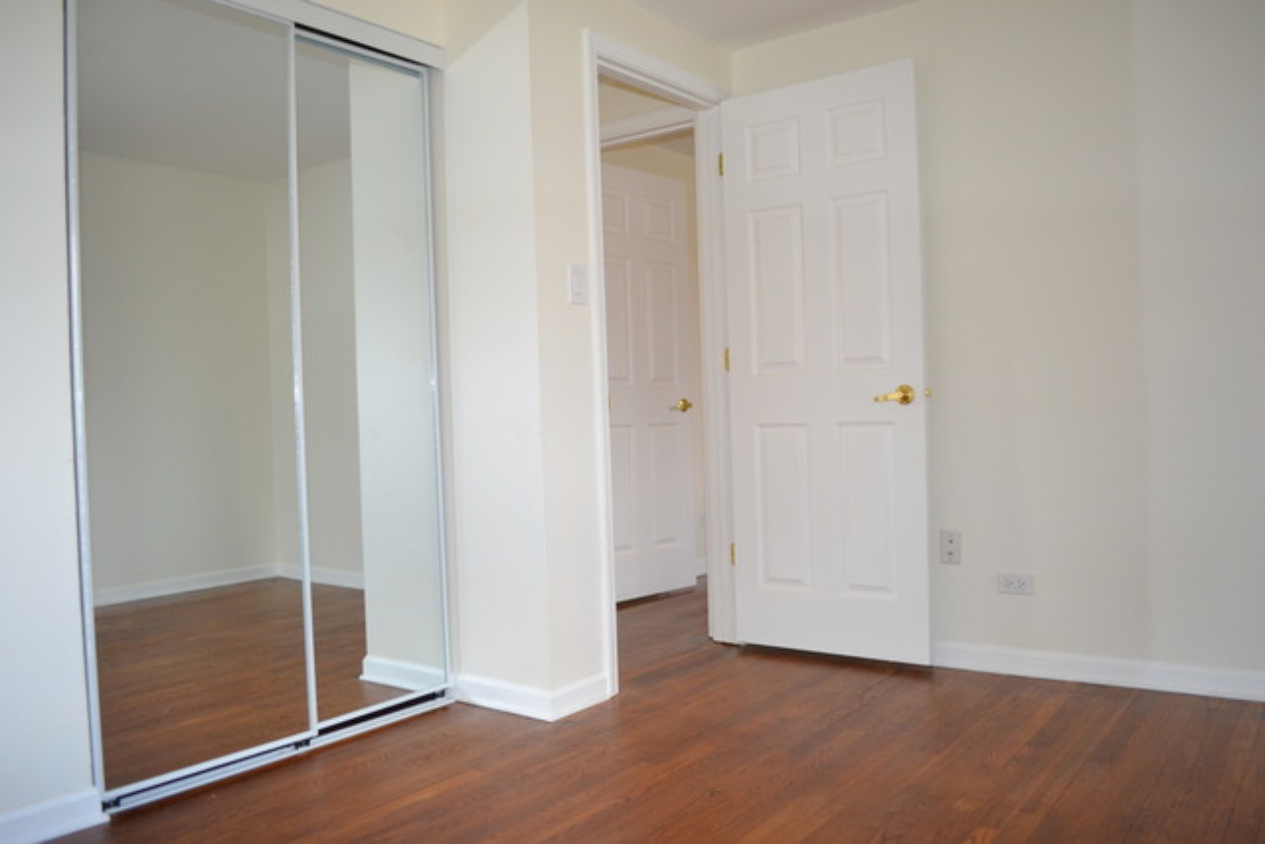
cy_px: 422
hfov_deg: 67.4
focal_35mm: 27
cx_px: 632
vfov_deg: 48.0
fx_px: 949
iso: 1000
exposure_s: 1/60
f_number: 3.5
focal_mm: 18
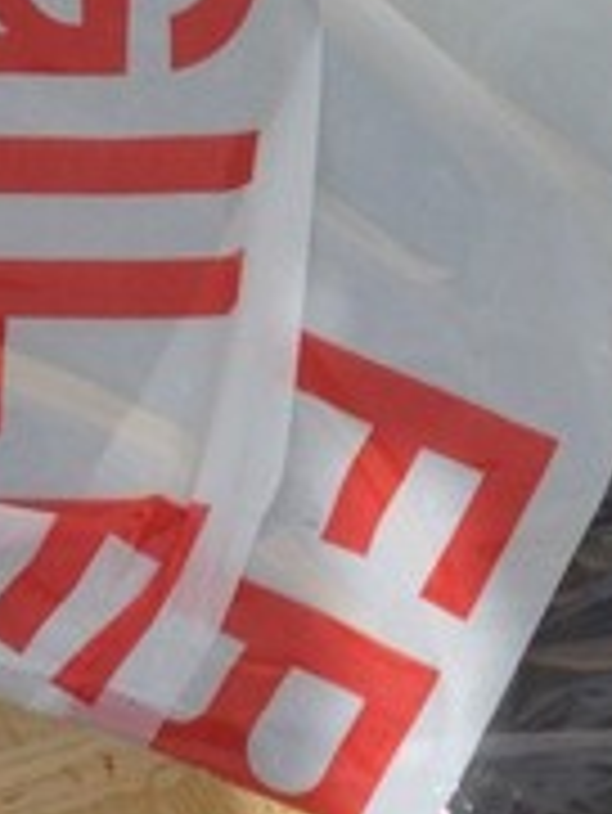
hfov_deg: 9.4
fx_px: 3508
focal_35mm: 149
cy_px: 612
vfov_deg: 13.2
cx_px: 1148
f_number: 2.4
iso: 50
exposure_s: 1/4184
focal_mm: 4.12
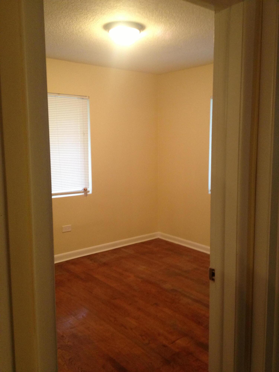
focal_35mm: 35
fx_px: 376
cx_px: 140
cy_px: 186
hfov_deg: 40.7
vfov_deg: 52.6
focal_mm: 4.28
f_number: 2.4
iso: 200
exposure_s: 1/20
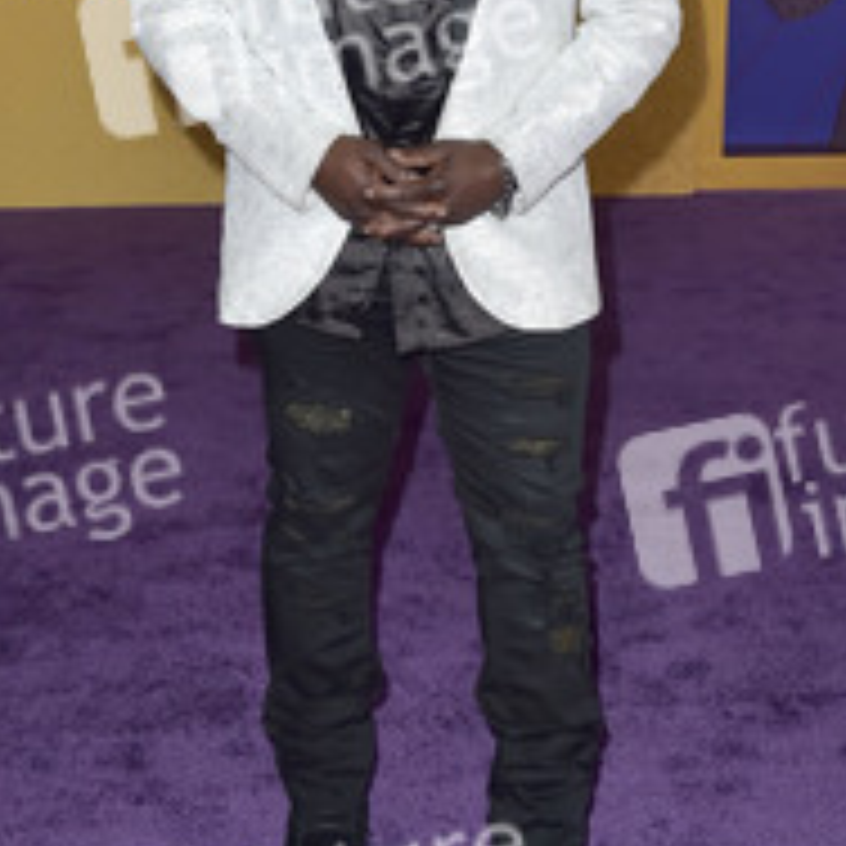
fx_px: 2101
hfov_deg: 22.8
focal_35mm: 76
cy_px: 256
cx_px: 443
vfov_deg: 22.6
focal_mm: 42
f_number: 6.3
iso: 320
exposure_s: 1/250
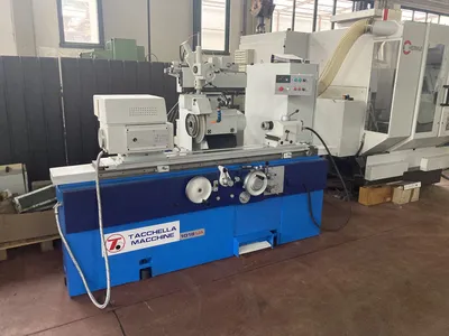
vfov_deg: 49.7
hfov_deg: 63.4
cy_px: 168
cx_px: 224
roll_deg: -0.8
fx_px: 363
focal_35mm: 28
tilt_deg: -13.4
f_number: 1.8
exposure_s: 1/40
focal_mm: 3.99
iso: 400
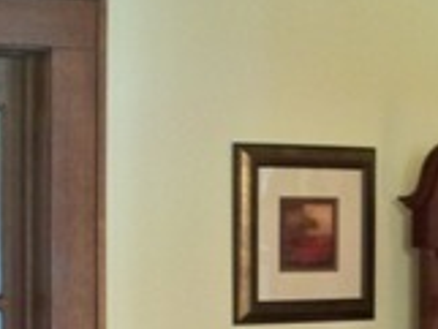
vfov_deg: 10.3
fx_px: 1760
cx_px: 291
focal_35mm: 139
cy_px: 508
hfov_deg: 14.2
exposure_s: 1/8
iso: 640
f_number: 3.5
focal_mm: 6.2
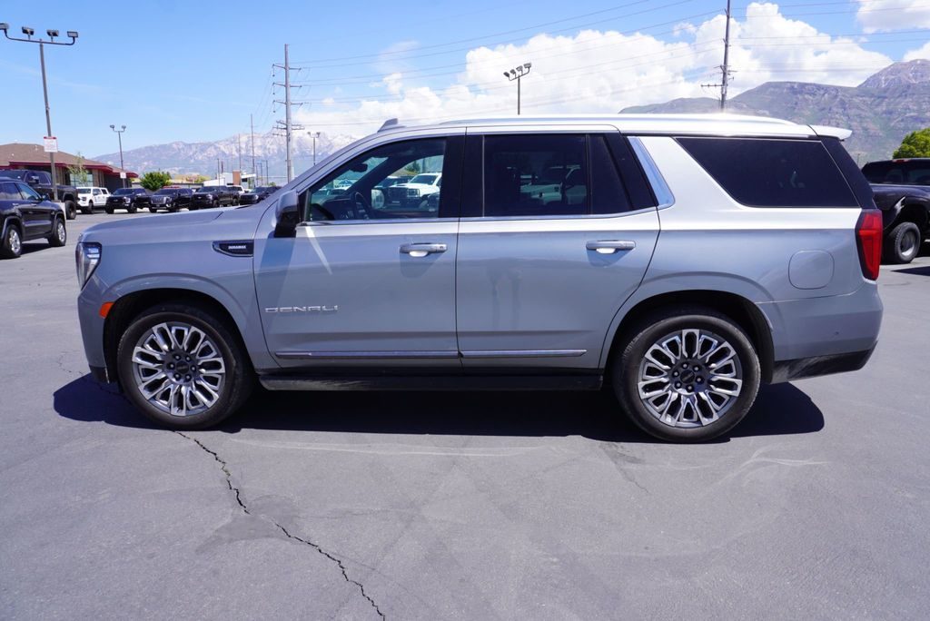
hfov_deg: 73.7
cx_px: 465
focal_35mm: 24
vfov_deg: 53.2
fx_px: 620
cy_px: 310
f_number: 9
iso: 100
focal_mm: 16
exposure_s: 1/125
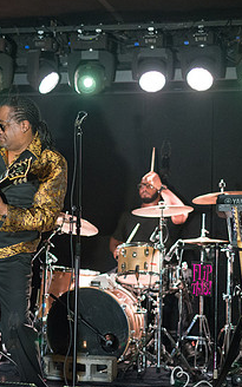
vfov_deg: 23.0
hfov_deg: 14.3
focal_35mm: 90
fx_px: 950
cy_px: 215
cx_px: 13
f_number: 2.2
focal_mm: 50
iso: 4000
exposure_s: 1/320
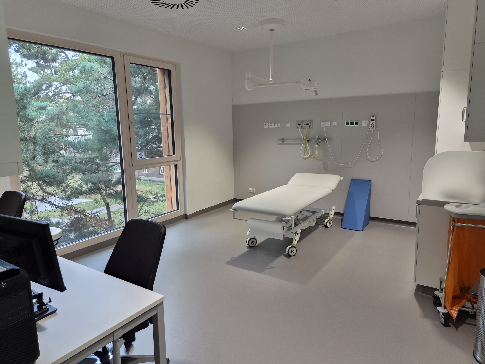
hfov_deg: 73.9
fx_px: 322
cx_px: 242
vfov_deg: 58.9
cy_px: 182
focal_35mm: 23
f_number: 1.8
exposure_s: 1/180
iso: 100
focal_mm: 5.4
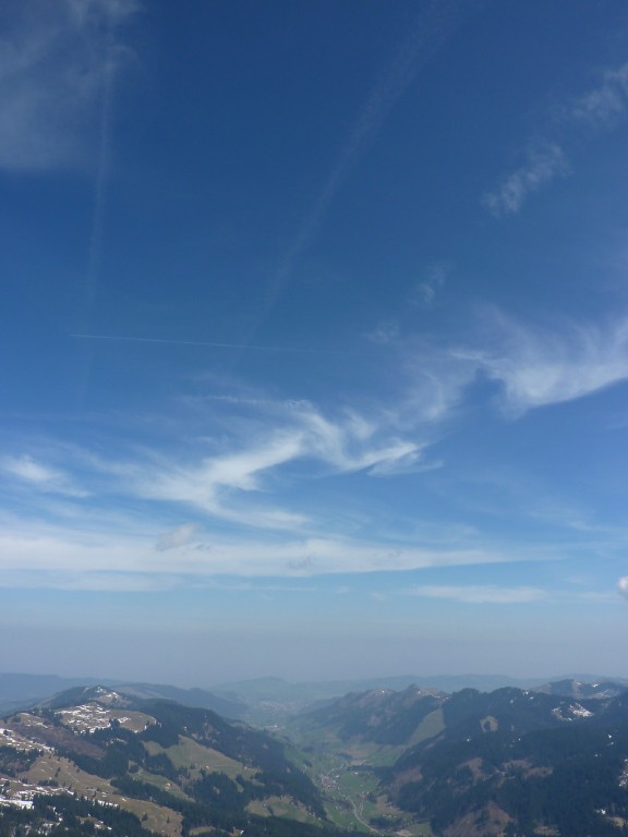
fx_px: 605
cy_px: 418
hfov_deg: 54.9
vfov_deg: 69.4
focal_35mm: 25
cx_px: 314
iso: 80
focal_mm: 4.1
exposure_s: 1/500
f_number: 5.6
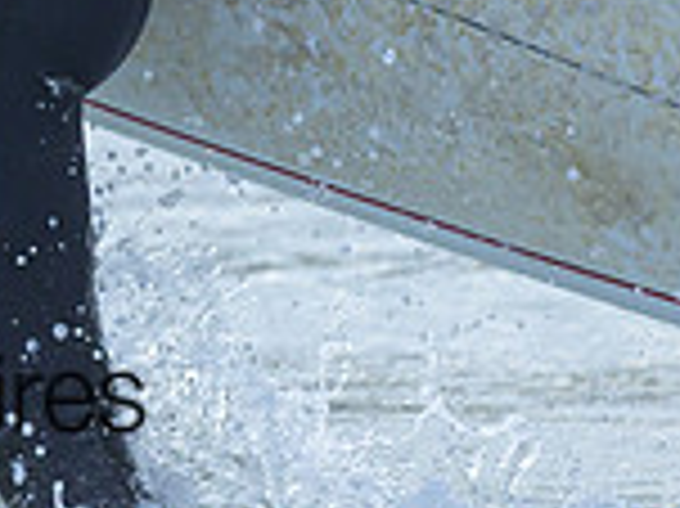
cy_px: -353
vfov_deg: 0.5
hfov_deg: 0.7
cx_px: -203
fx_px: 58041
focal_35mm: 2957
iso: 1250
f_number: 6.3
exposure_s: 1/2000
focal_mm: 800
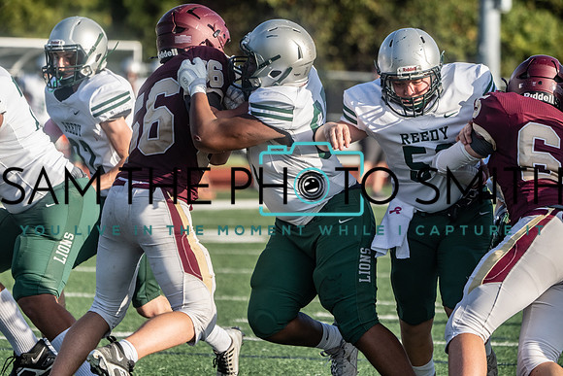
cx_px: 282
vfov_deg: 3.8
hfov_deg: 5.8
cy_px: 188
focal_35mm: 358
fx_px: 5600
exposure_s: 1/1250
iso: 640
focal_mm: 358
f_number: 8
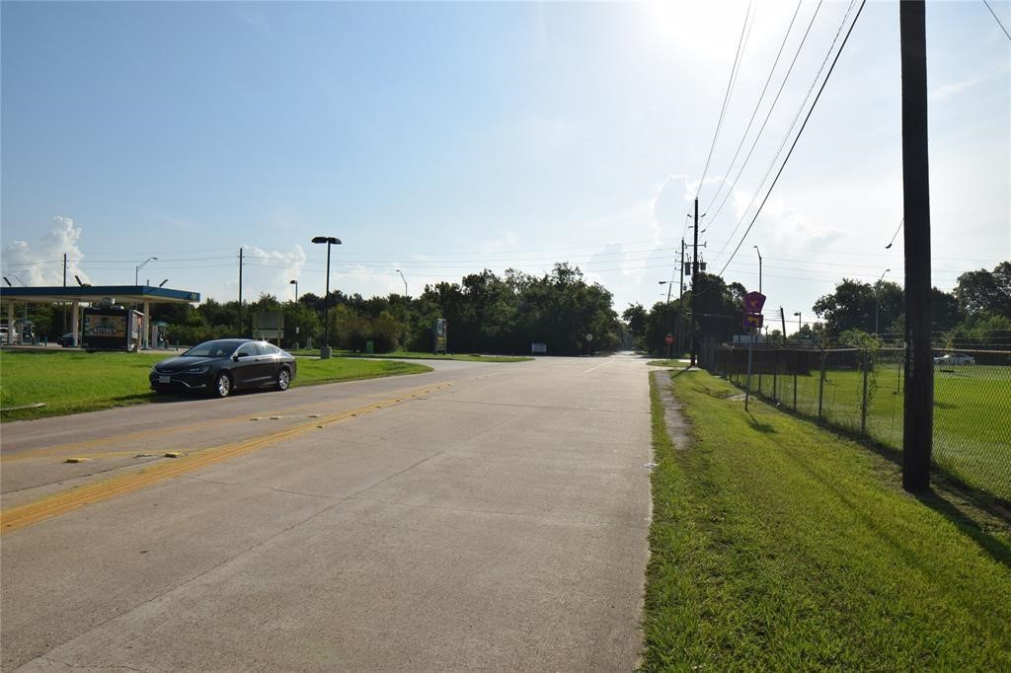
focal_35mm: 21
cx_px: 506
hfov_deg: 81.2
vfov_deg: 59.5
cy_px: 336
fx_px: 590
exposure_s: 1/640
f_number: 13
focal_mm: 14
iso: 200
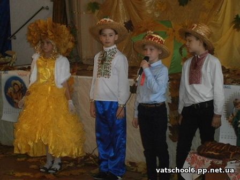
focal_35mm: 101
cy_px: 90
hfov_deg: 19.4
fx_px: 700
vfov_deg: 14.6
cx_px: 120
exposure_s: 1/80
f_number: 5.4
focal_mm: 17.8
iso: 800
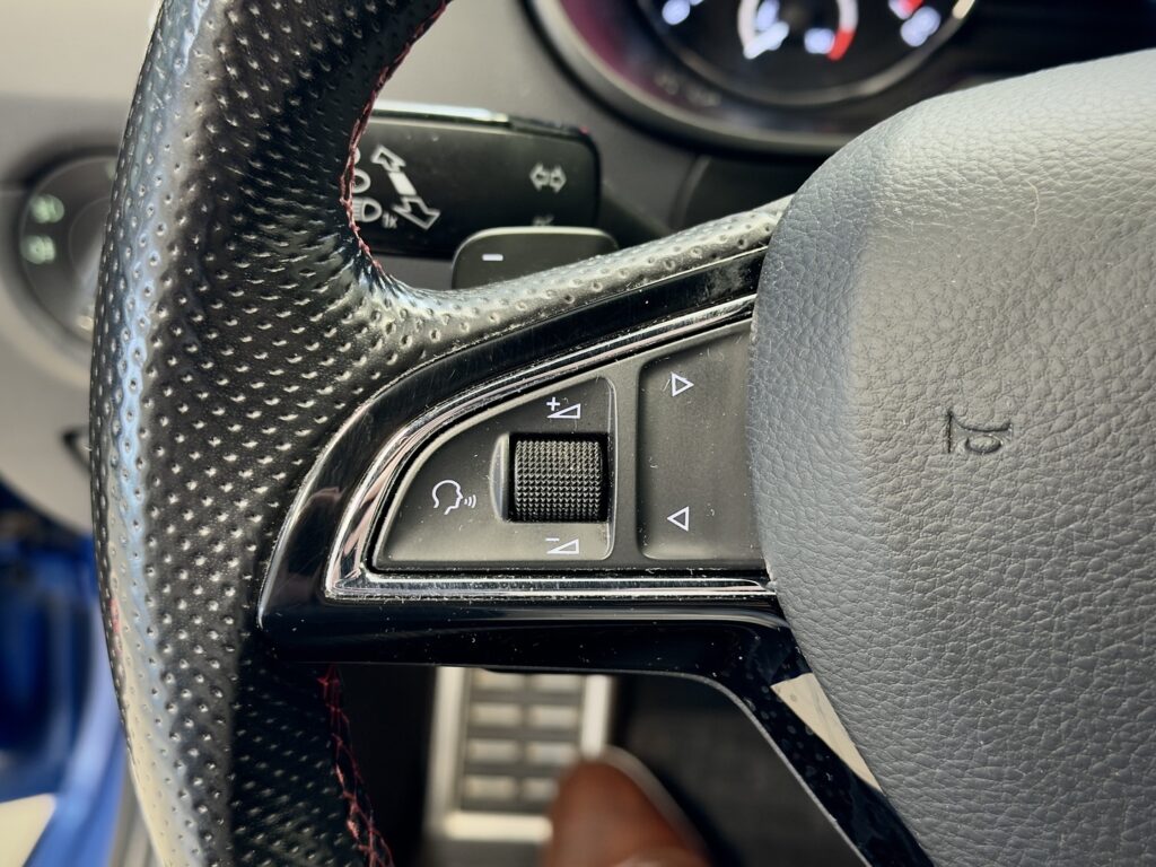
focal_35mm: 48
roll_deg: -1.0
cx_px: 578
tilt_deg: -35.7
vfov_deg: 30.3
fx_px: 1603
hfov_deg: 39.7
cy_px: 434
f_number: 1.78
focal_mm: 6.76
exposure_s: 1/34
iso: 500
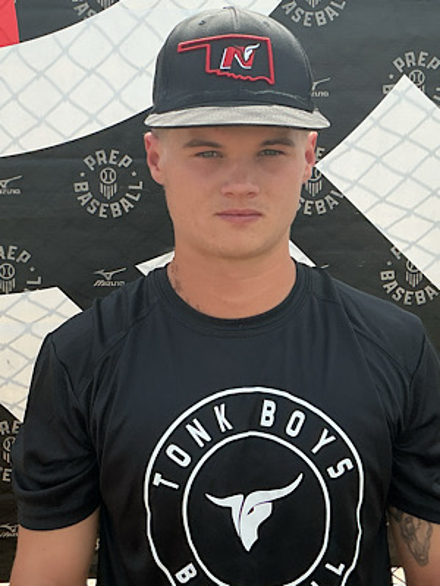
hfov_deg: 48.2
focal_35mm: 29
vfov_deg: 61.7
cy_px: 293
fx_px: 491
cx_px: 220
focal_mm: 3
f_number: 1.8
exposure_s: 1/1250
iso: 25
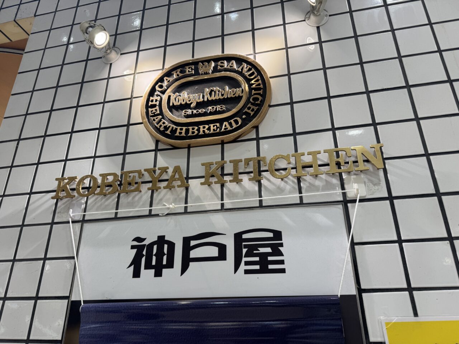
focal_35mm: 24
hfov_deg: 71.6
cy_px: 172
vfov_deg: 56.8
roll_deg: -0.6
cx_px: 230
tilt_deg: +25.1
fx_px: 318
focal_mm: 6.76
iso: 64
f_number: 1.78
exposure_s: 1/100
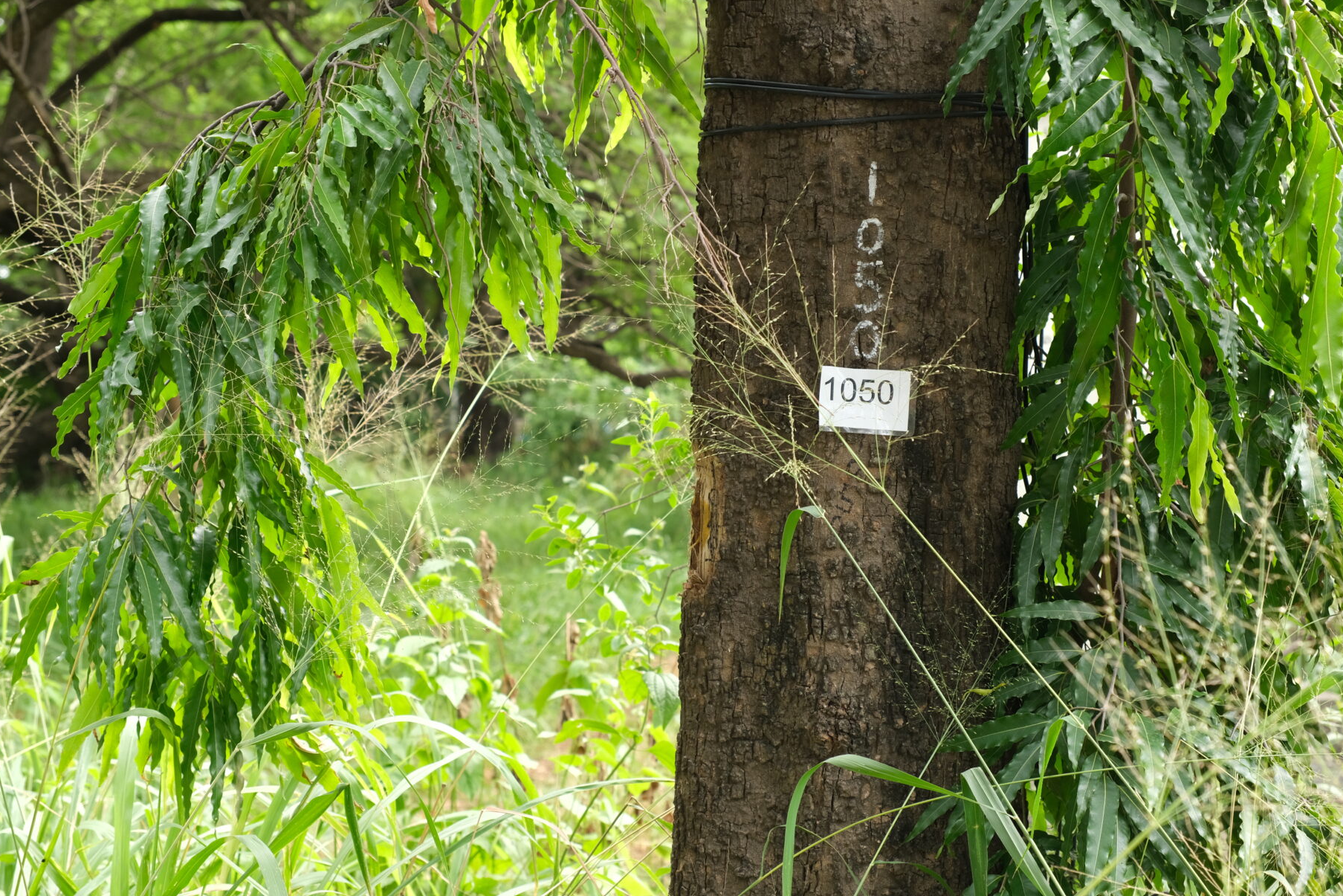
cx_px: 679
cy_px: 438
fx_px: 2537
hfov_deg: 29.7
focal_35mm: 68
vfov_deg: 20.0
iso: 400
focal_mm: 42.8
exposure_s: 1/125
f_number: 5
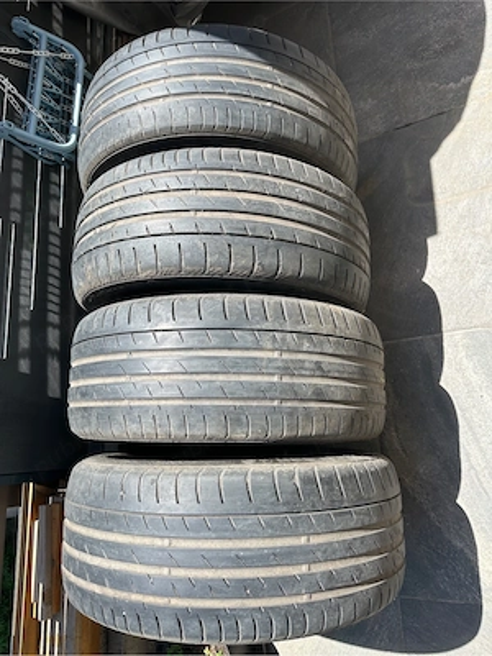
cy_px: 328
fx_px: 455
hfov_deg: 56.8
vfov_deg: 71.6
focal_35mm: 24
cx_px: 246
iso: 80
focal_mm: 6.86
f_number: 1.78
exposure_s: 1/1412
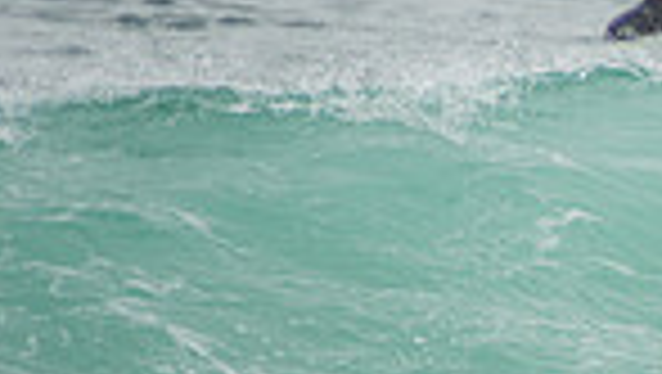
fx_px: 42448
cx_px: 1157
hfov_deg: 0.9
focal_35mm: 2416
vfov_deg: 0.5
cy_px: 421
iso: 280
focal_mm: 390
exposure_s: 1/1600
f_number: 5.6
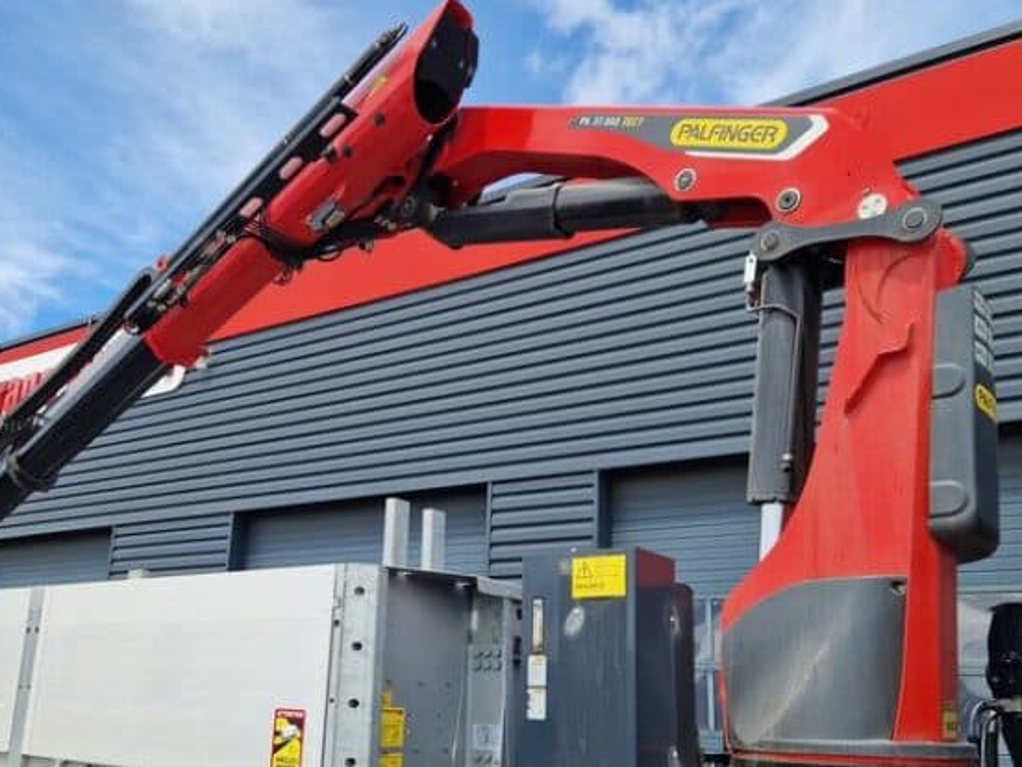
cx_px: 448
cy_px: 487
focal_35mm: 32
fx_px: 945
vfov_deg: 43.8
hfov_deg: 56.7
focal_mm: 5.4
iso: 50
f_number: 1.8
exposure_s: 1/10000
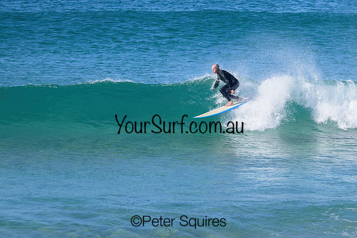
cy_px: 100
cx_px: 242
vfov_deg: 2.6
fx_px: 5252
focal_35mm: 530
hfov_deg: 3.9
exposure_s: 1/1250
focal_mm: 390
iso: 640
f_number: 10
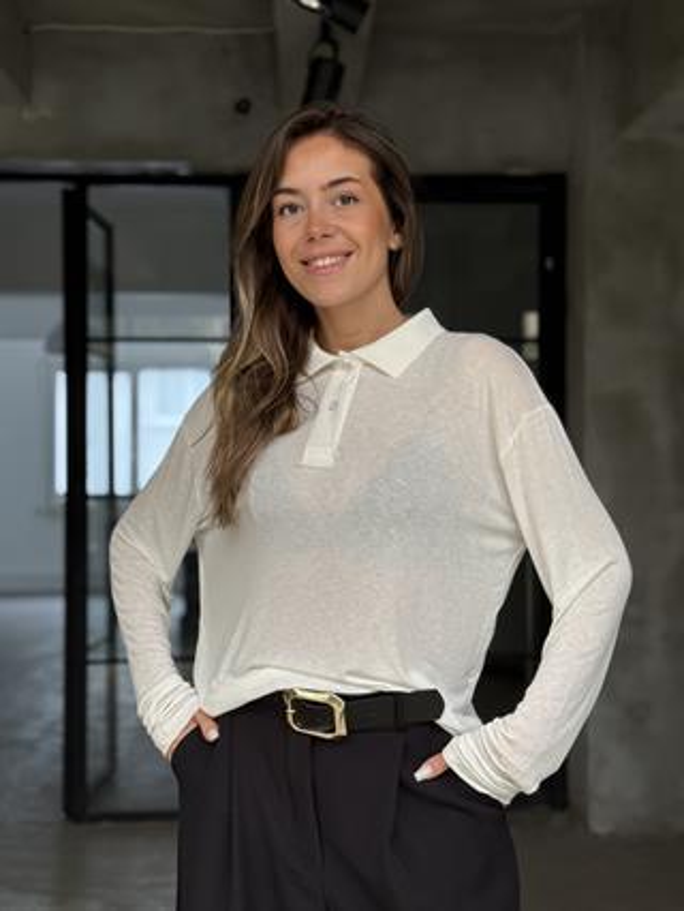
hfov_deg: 30.3
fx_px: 1263
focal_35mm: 48
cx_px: 342
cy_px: 456
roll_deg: -0.4
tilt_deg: +0.1
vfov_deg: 39.6
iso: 80
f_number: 1.78
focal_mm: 6.76
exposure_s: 1/122
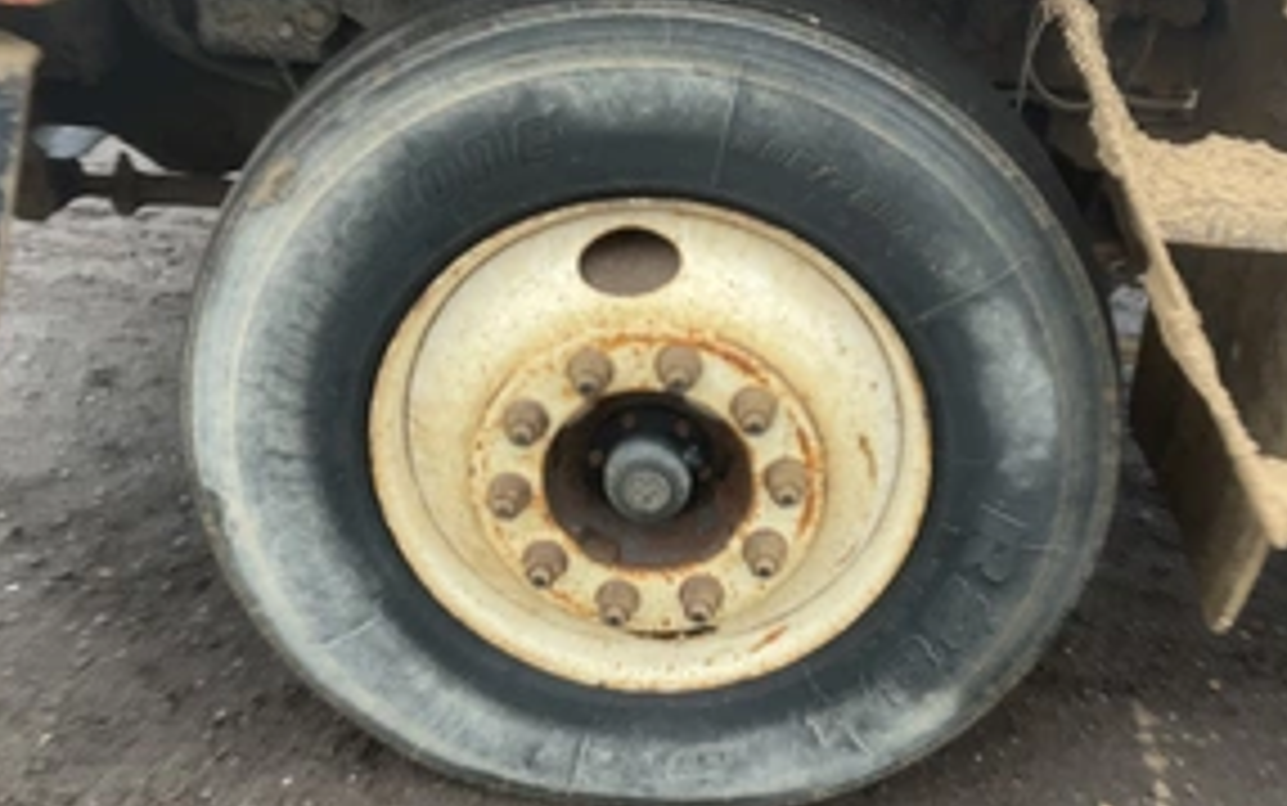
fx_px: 1509
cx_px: 734
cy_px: 338
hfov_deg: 46.1
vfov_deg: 29.8
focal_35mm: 43
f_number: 1.8
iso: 32
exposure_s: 1/122
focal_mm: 3
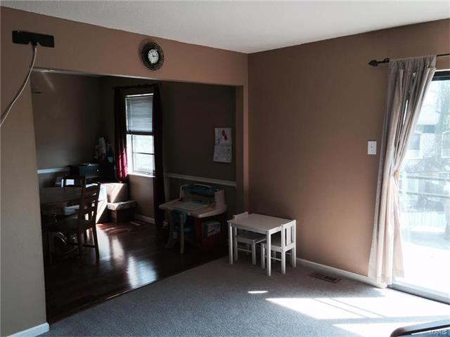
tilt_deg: -9.4
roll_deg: -0.5
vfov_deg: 48.2
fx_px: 377
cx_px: 225
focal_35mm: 29
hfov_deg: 61.7
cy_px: 168
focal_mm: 4.15
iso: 32
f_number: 2.2
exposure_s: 1/40
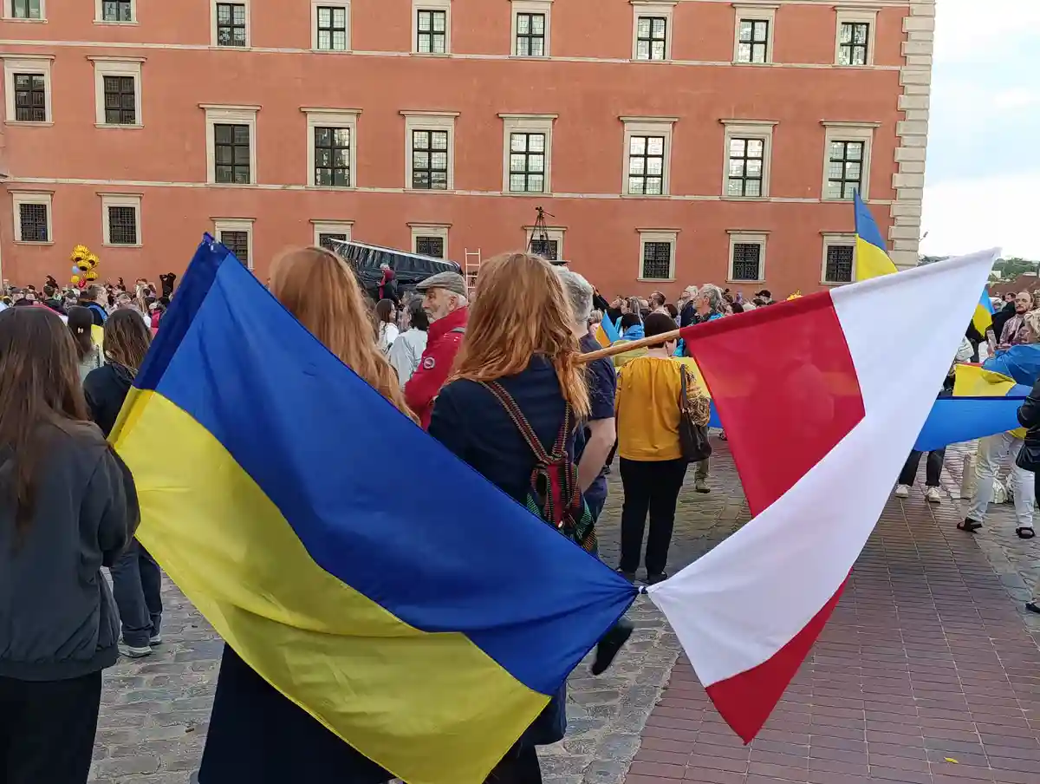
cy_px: 392
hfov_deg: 52.6
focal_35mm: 35
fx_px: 1053
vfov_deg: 40.8
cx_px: 520
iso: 250
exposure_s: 1/100
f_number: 1.6
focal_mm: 6.14
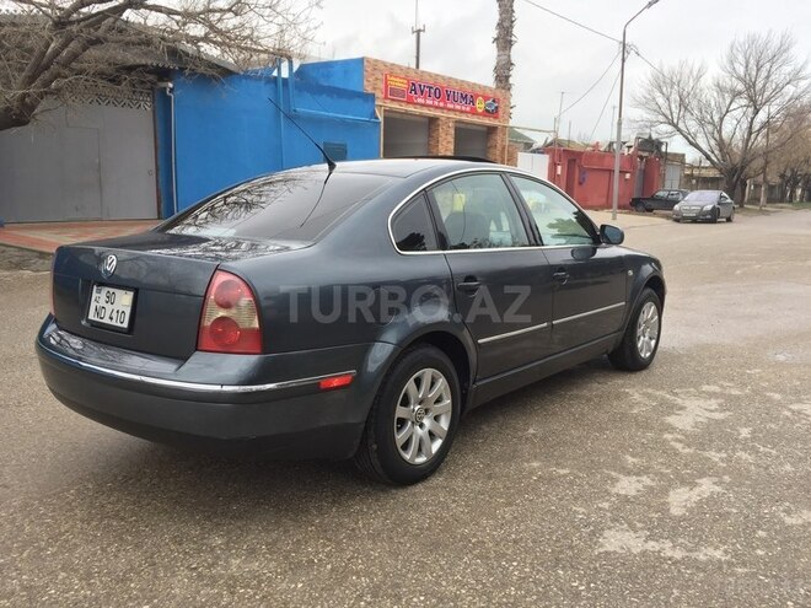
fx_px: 679
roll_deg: -1.5
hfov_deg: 61.7
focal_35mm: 29
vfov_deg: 48.2
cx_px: 406
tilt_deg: -8.8
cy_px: 304
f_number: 2.2
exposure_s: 1/465
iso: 32
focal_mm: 4.15
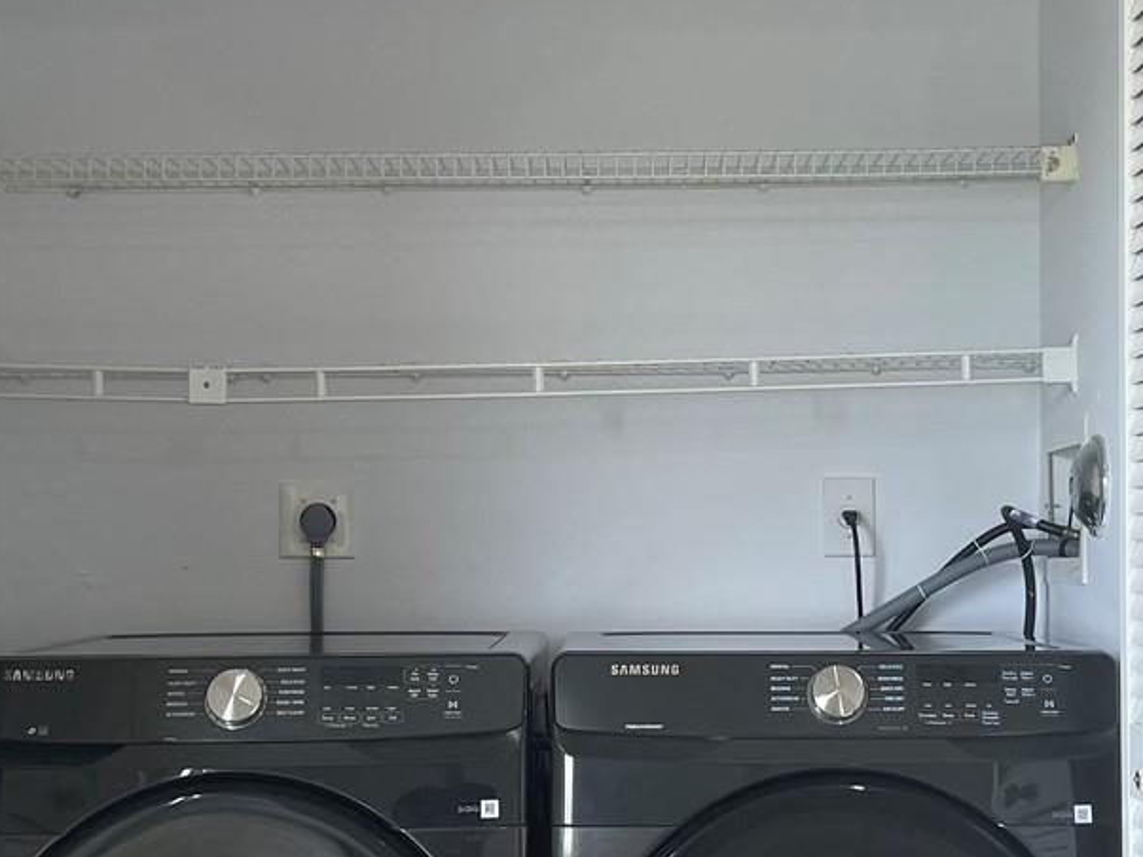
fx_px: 2278
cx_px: 688
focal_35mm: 69
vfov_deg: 21.3
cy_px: 510
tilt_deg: +1.2
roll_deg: +0.1
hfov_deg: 28.1
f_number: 1.6
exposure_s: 1/60
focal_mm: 4.2
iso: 64
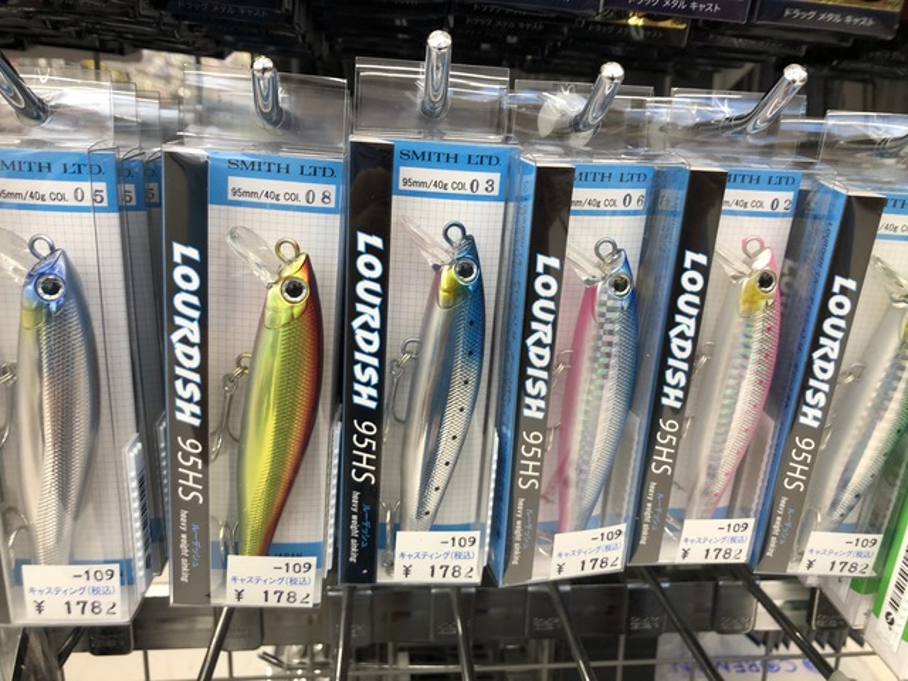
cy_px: 340
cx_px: 454
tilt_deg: -11.8
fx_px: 734
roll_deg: -5.8
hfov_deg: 63.4
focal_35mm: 28
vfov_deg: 49.7
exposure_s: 1/50
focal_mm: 3.99
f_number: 1.8
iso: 32
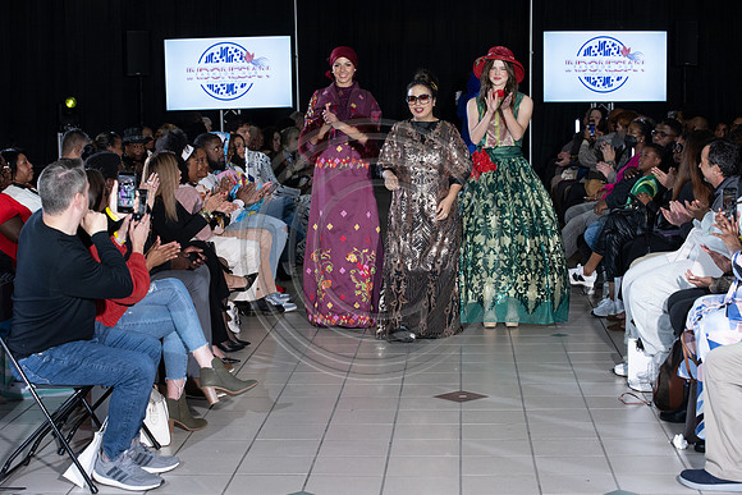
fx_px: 1443
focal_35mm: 70
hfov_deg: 28.8
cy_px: 248
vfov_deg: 19.5
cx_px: 371
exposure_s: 1/160
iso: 1250
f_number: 5.6
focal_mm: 70
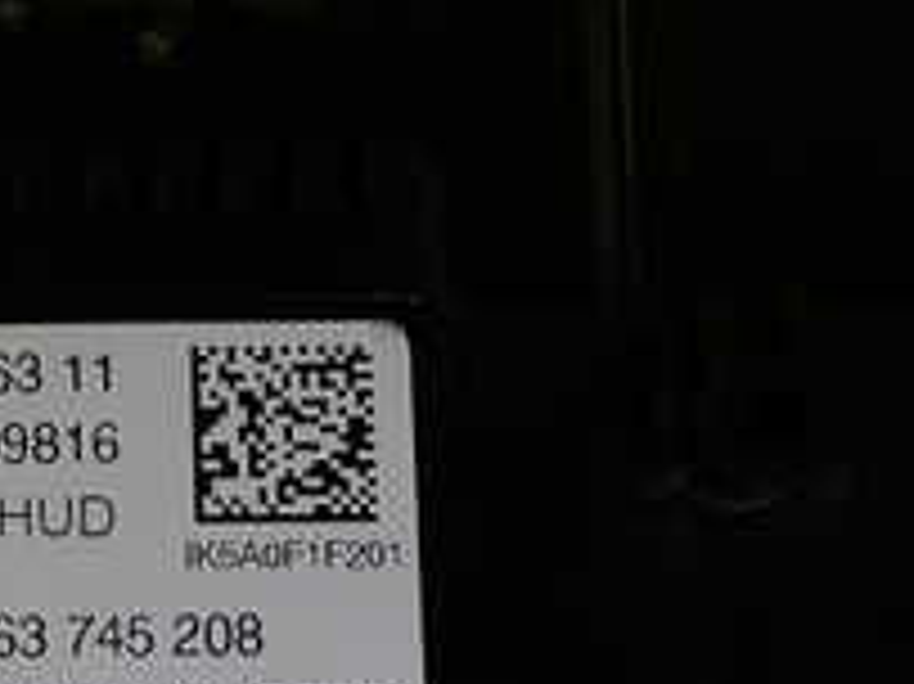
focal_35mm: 74
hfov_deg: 24.4
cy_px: 396
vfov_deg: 19.9
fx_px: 1953
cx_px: -113
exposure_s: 1/60
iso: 100
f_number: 2.8
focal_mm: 4.5
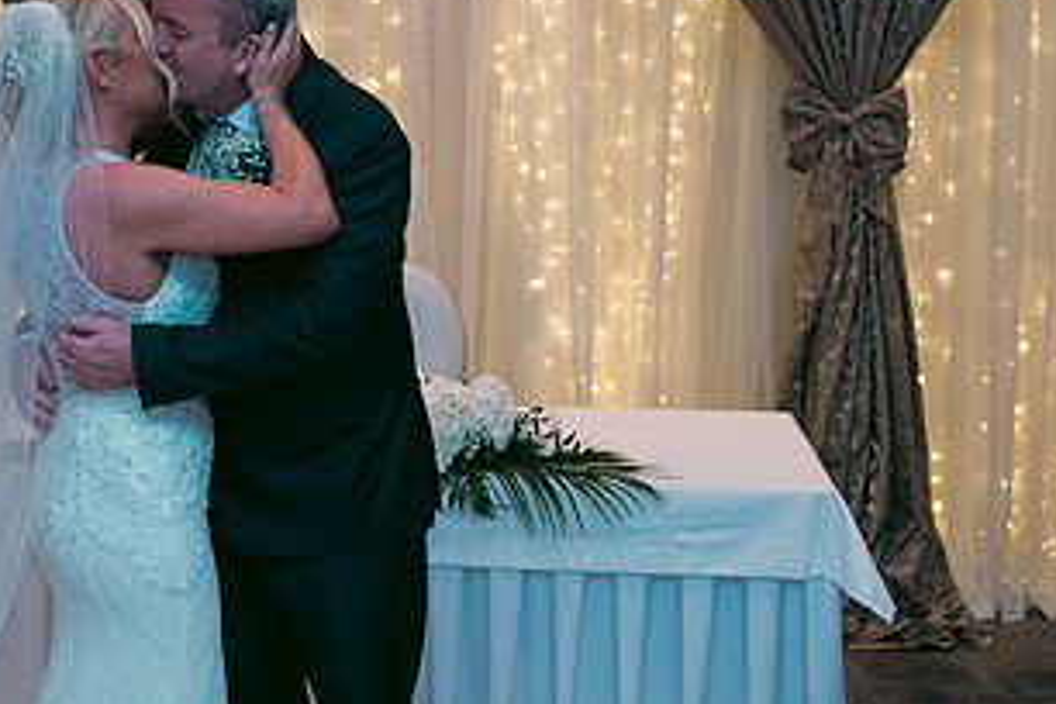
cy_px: 202
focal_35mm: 72
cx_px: 304
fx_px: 2112
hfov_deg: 27.8
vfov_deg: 18.8
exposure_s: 1/160
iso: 800
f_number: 3.5
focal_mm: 38
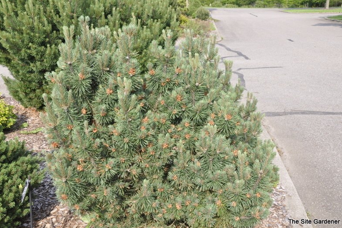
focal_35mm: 46
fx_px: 437
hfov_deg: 42.8
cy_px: 116
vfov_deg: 29.2
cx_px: 174
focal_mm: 30
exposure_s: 1/125
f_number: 11
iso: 200
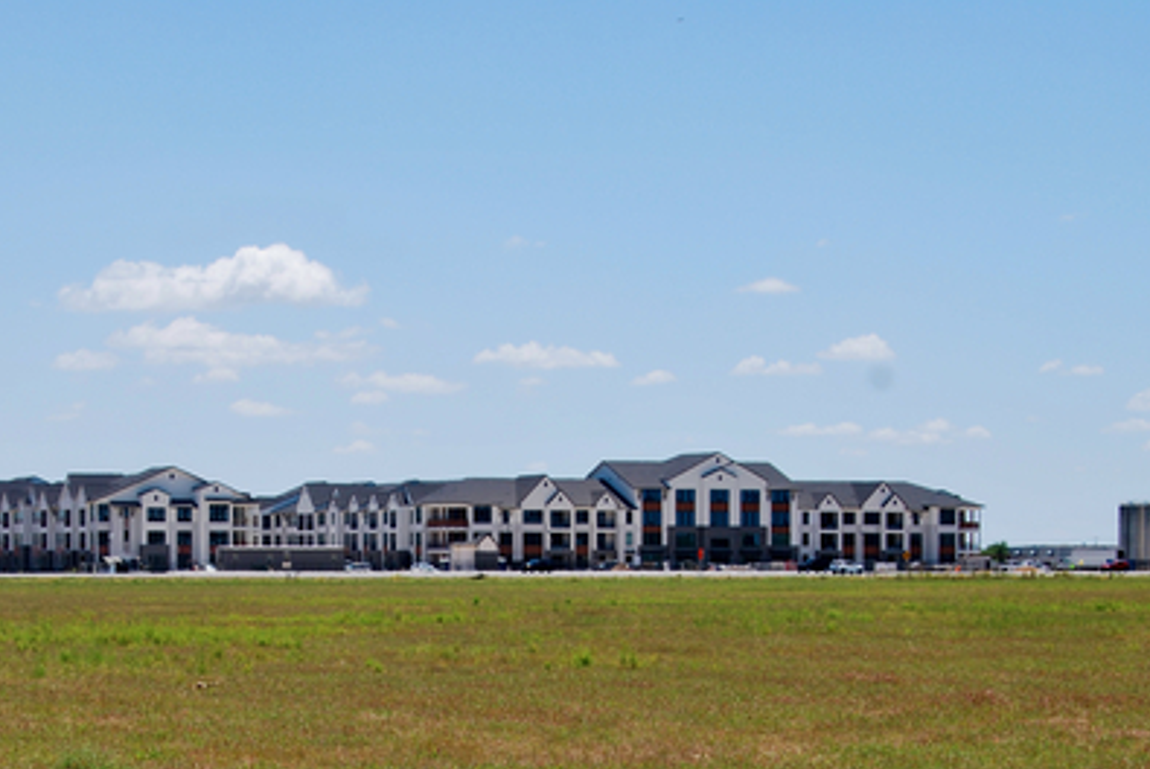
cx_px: 448
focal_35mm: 107
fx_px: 3420
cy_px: 615
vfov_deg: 12.8
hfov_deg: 19.1
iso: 100
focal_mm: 44
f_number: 8
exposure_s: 1/250
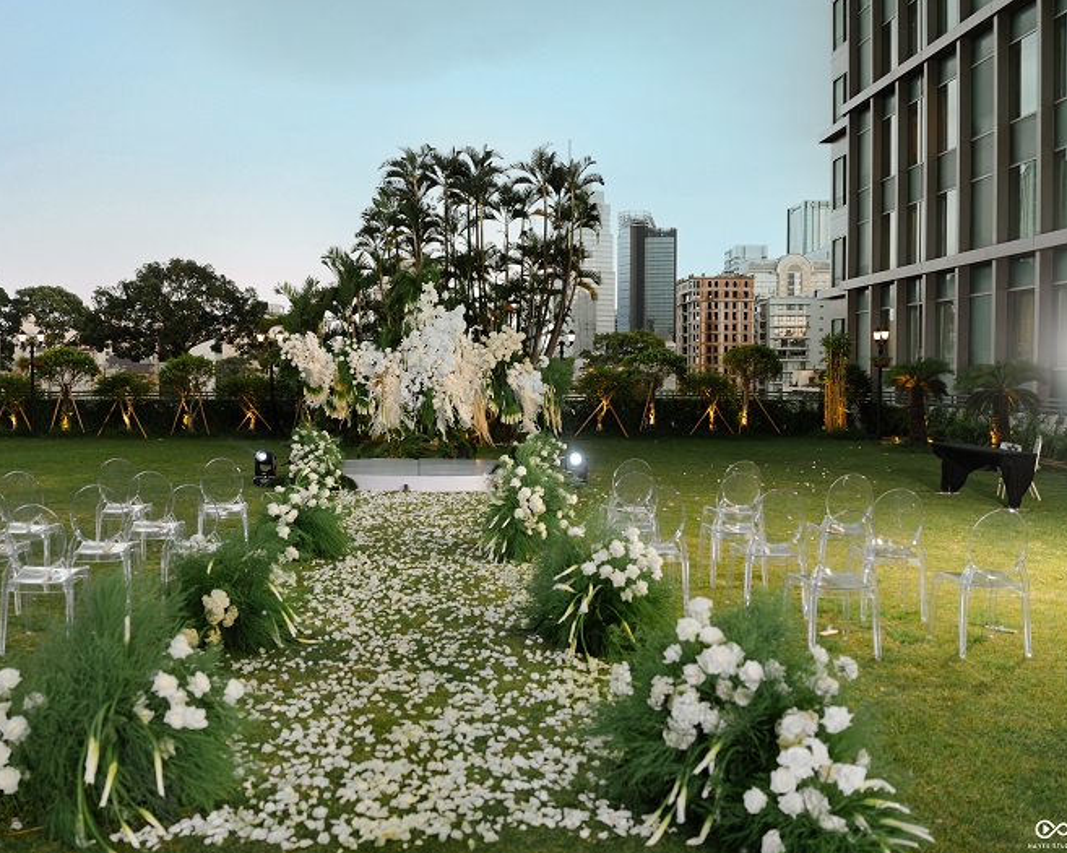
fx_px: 1010
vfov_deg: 45.8
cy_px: 426
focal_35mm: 32
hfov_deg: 55.3
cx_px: 434
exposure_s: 1/200
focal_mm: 28
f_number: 2.2
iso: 250
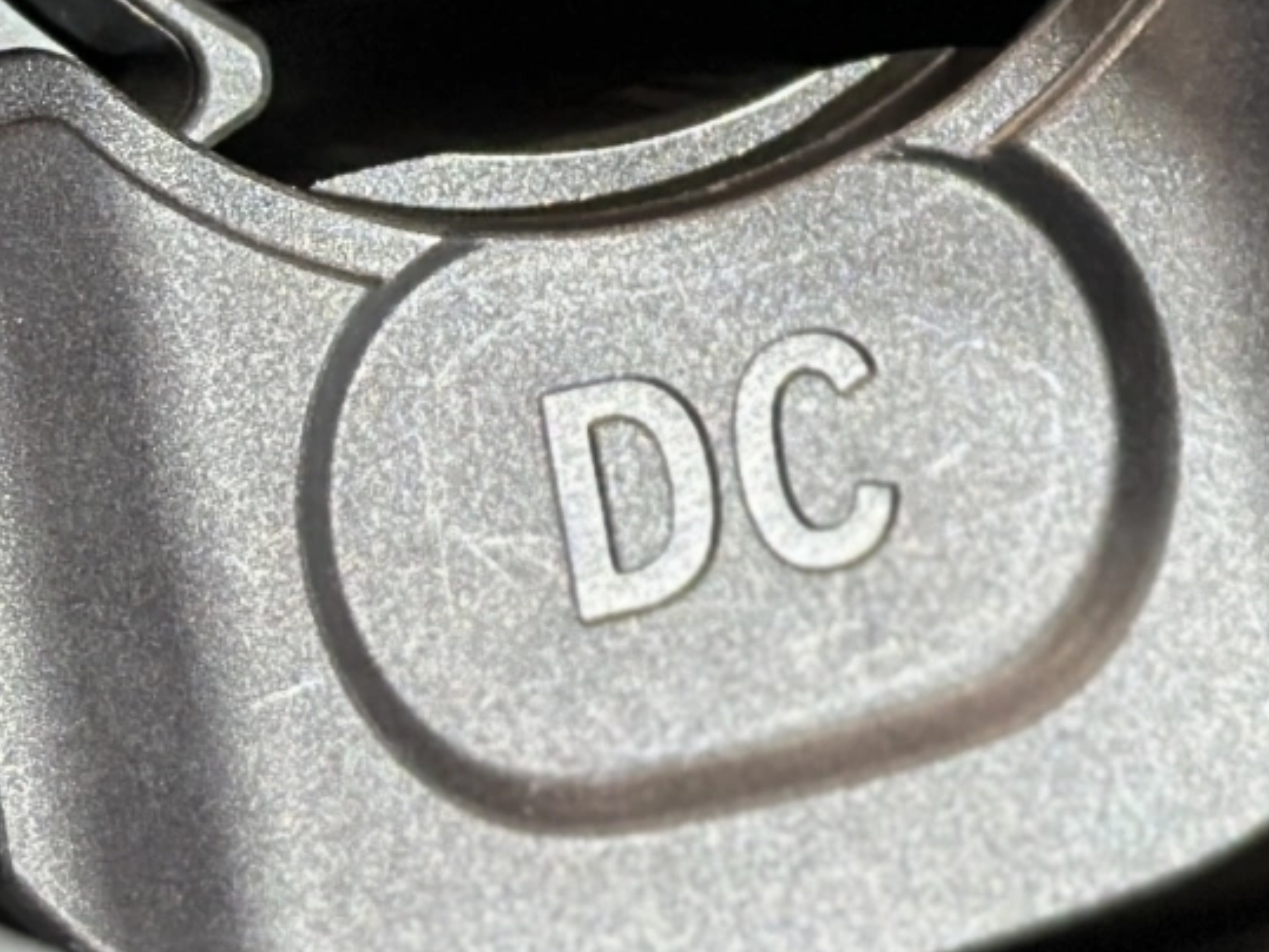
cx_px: 698
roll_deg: -2.0
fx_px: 7849
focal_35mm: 214
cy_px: -476
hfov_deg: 9.2
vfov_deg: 6.8
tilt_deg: -30.3
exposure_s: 1/50
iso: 125
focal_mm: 6.86
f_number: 1.78
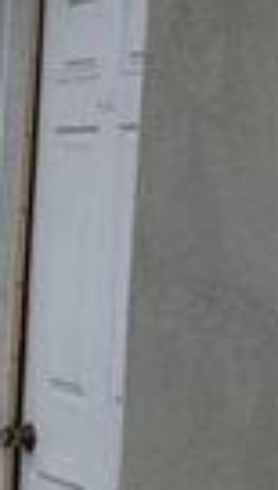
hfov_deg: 7.7
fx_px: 1487
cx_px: -791
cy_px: 391
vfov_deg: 18.6
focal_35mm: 114
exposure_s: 1/883
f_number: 1.8
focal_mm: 5
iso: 40
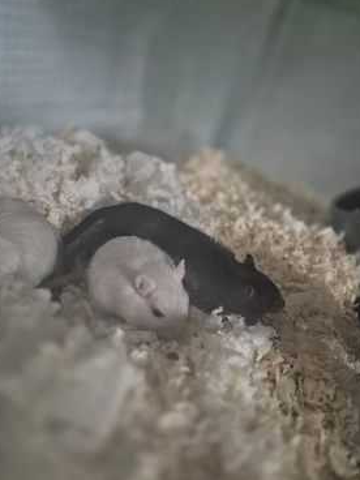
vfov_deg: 69.4
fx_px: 347
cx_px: 187
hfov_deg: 54.9
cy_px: 233
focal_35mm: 25
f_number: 1.8
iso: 2000
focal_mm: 5.4
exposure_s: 1/100
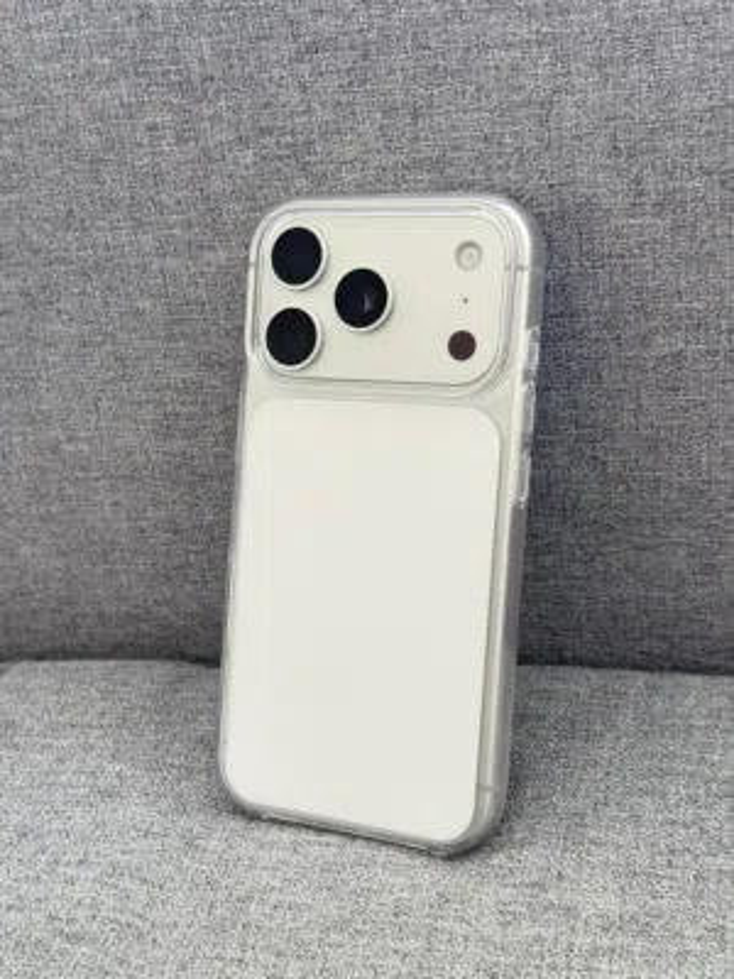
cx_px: 367
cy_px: 490
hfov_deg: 30.3
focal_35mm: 48
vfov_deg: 39.7
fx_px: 1357
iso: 200
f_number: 1.78
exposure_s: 1/60
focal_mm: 6.76
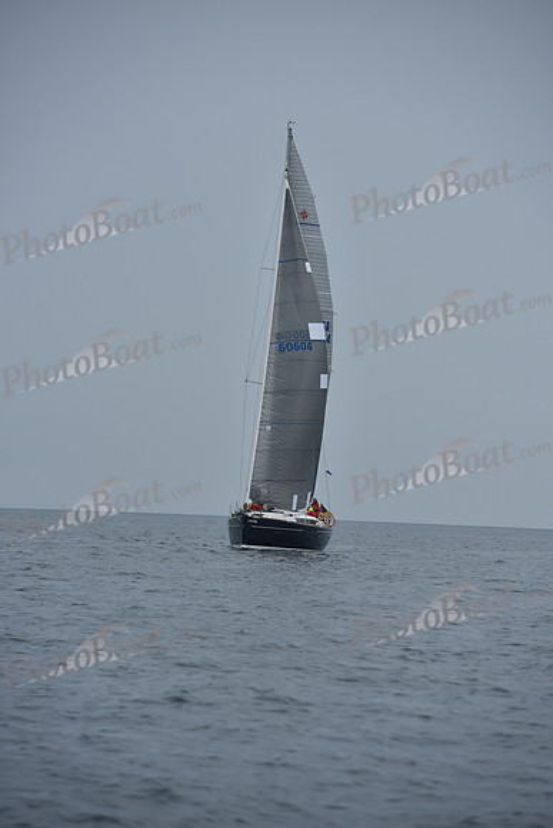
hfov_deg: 6.9
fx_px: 4605
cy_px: 414
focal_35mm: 200
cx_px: 276
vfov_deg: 10.3
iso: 250
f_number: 6.3
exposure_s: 1/800
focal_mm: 200
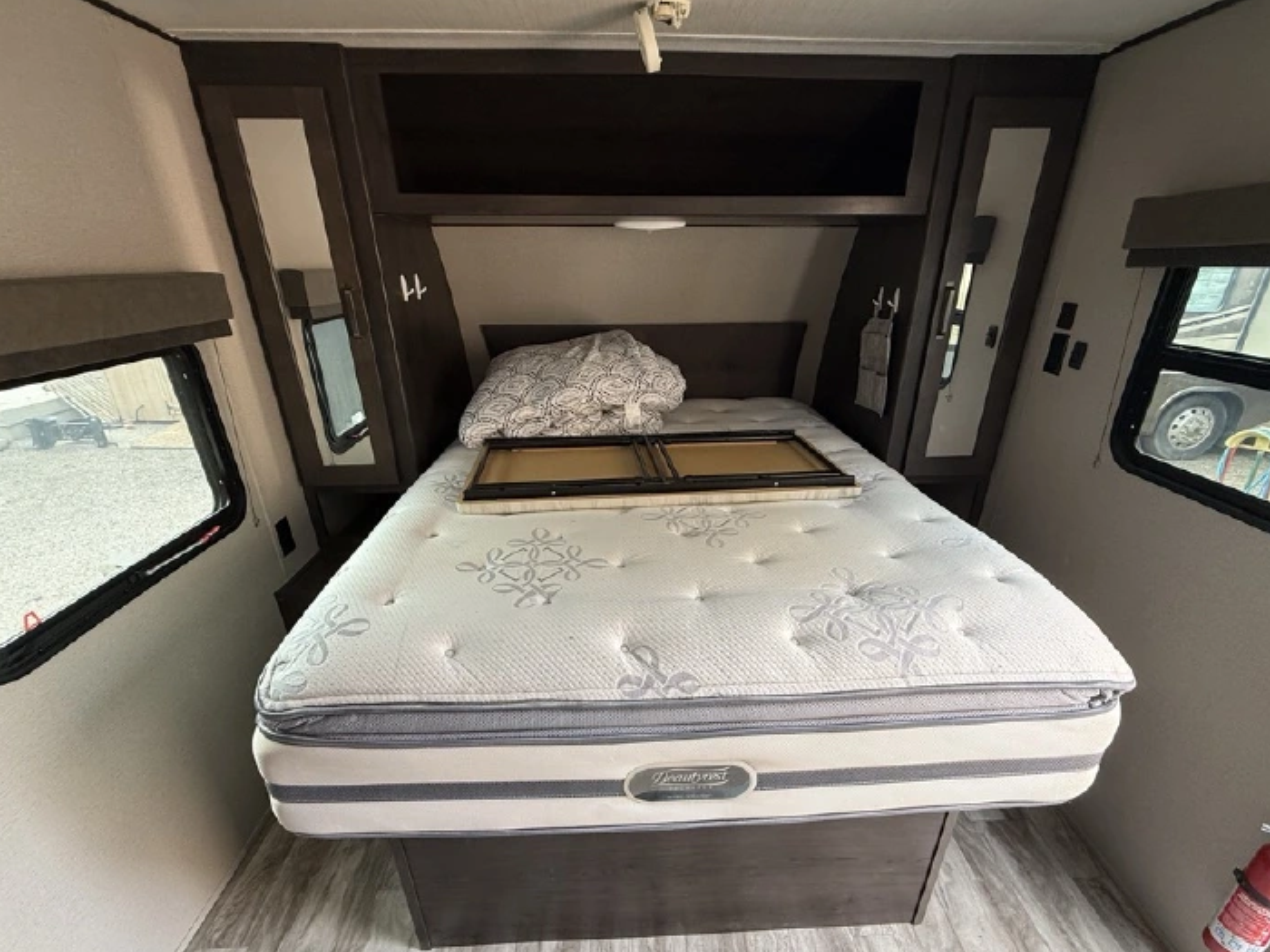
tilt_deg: -24.4
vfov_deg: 77.8
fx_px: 587
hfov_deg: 94.5
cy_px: 529
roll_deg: -0.6
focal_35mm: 16
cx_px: 657
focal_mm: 2.22
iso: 80
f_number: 2.2
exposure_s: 1/99
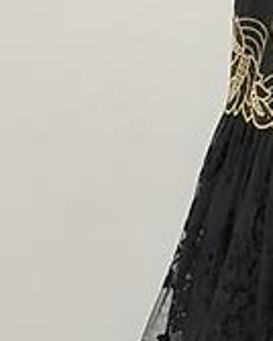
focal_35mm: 336
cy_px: -249
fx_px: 3387
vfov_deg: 5.7
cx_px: 444
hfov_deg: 4.6
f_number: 1.78
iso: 100
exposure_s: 1/50
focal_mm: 6.76
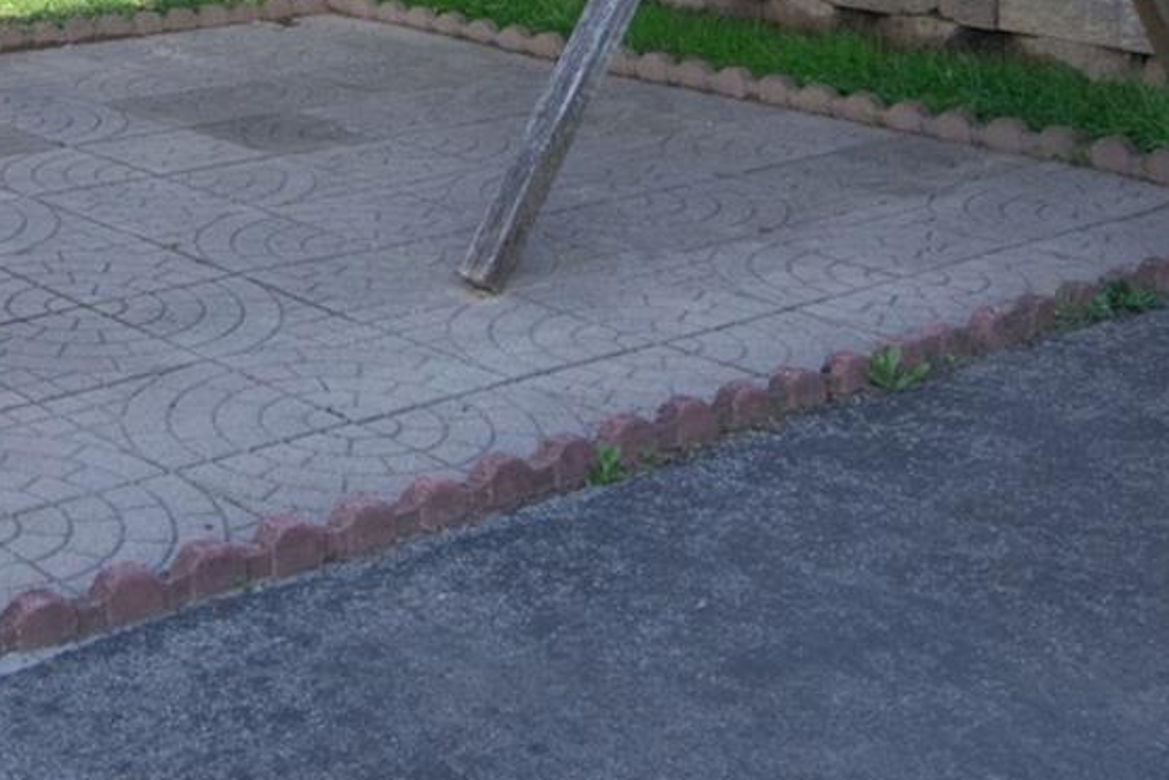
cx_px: -23
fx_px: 1976
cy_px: -532
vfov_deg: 18.5
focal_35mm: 61
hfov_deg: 30.4
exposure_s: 1/250
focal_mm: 11
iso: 400
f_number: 14
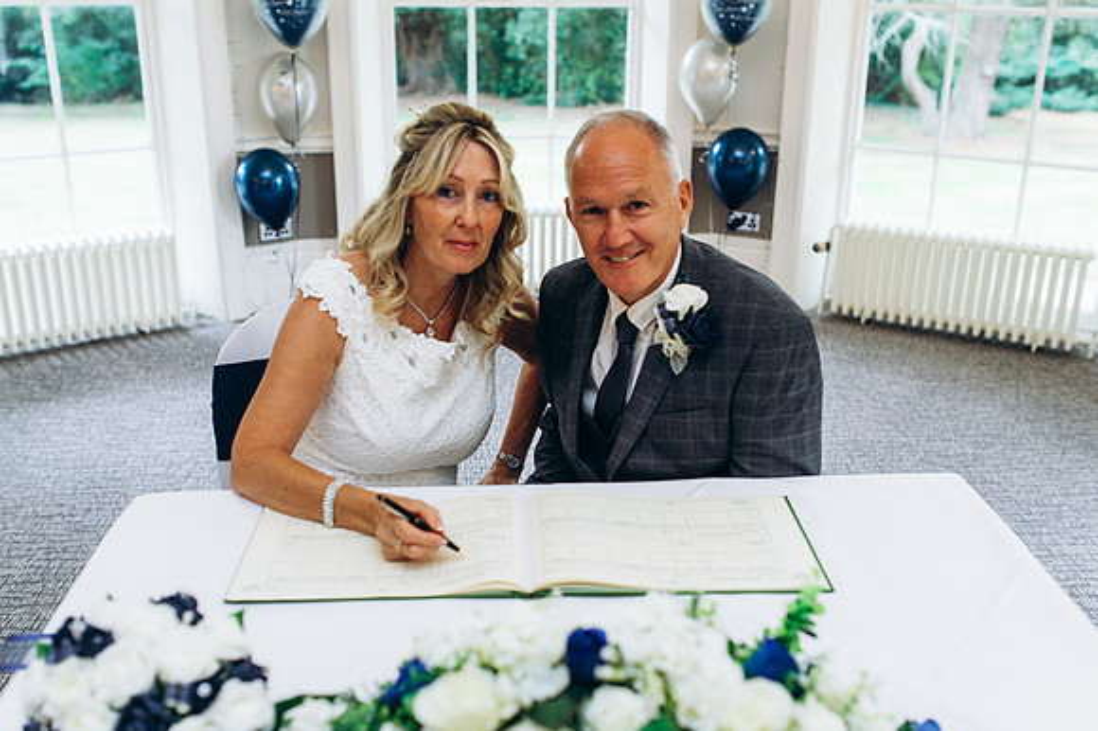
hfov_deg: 52.8
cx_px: 549
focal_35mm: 36
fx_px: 1105
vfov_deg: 36.6
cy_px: 366
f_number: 2.8
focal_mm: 35
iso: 160
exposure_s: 1/100
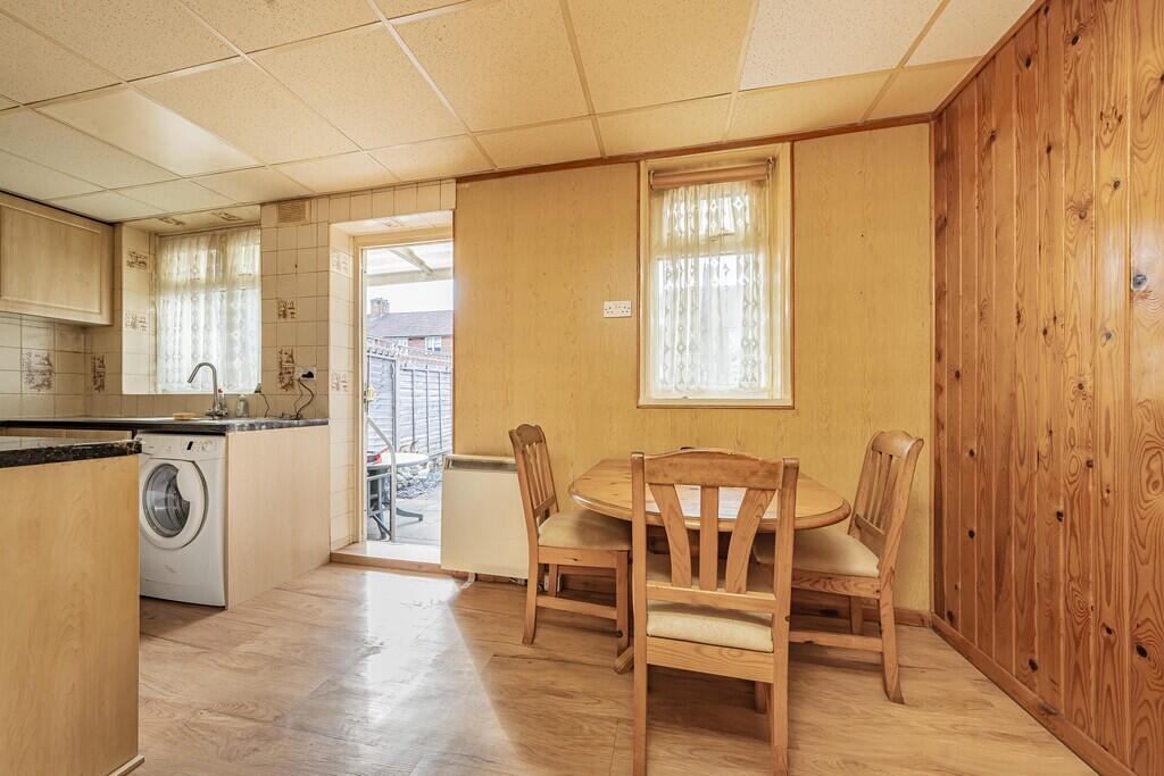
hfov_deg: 112.6
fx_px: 388
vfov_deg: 90.0
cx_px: 582
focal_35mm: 12
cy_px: 388
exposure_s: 1/20
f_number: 9
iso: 320
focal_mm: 12
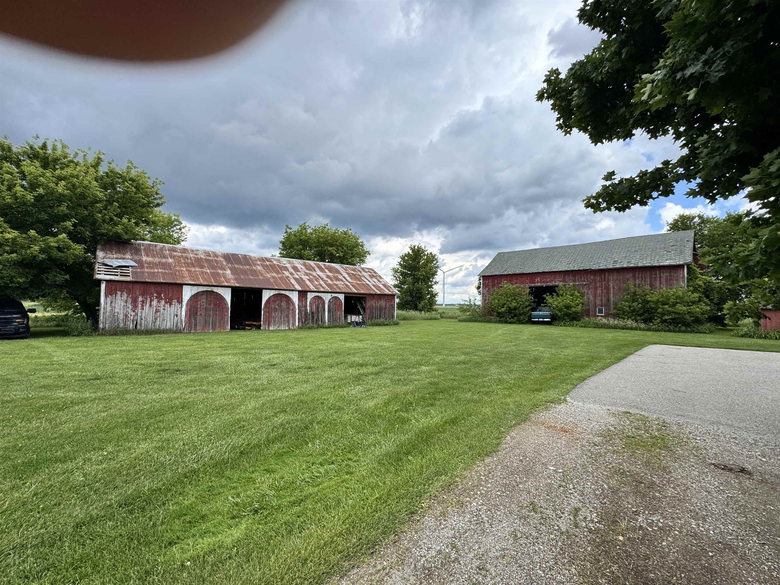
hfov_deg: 102.1
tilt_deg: +1.1
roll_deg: -1.3
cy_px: 292
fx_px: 315
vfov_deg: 85.7
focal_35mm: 14
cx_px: 390
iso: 50
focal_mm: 2.22
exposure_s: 1/1020
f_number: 2.2
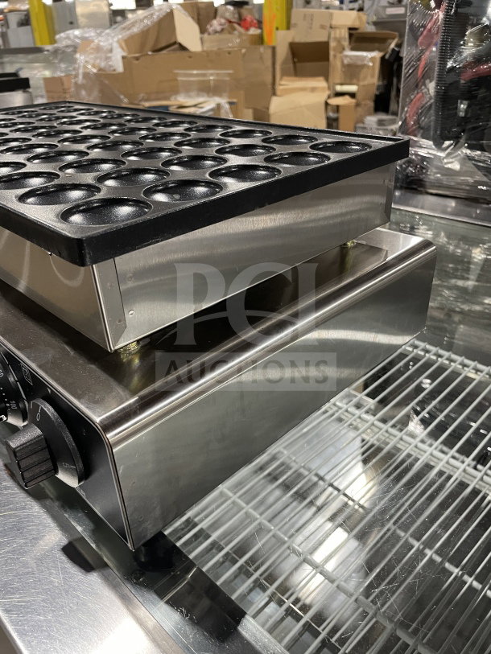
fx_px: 492
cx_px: 246
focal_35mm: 26
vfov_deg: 67.3
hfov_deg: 53.1
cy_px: 327
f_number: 1.6
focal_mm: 4.2
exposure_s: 1/60
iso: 200
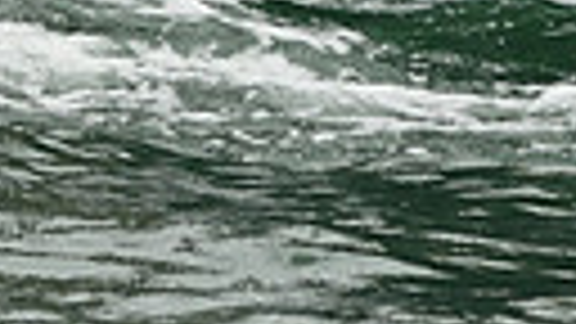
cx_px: 317
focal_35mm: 450
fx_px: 6873
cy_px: -918
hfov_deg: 4.8
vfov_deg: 2.6
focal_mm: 95
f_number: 10
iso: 320
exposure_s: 1/800
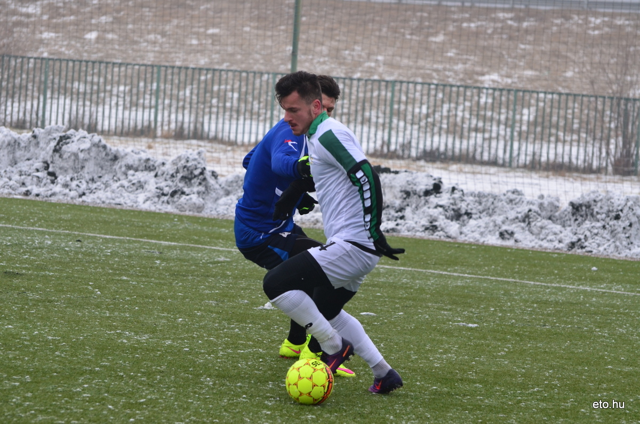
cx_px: 320
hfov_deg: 12.5
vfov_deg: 8.3
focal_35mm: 165
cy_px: 212
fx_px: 2927
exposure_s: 1/500
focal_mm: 110
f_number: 5.6
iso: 400
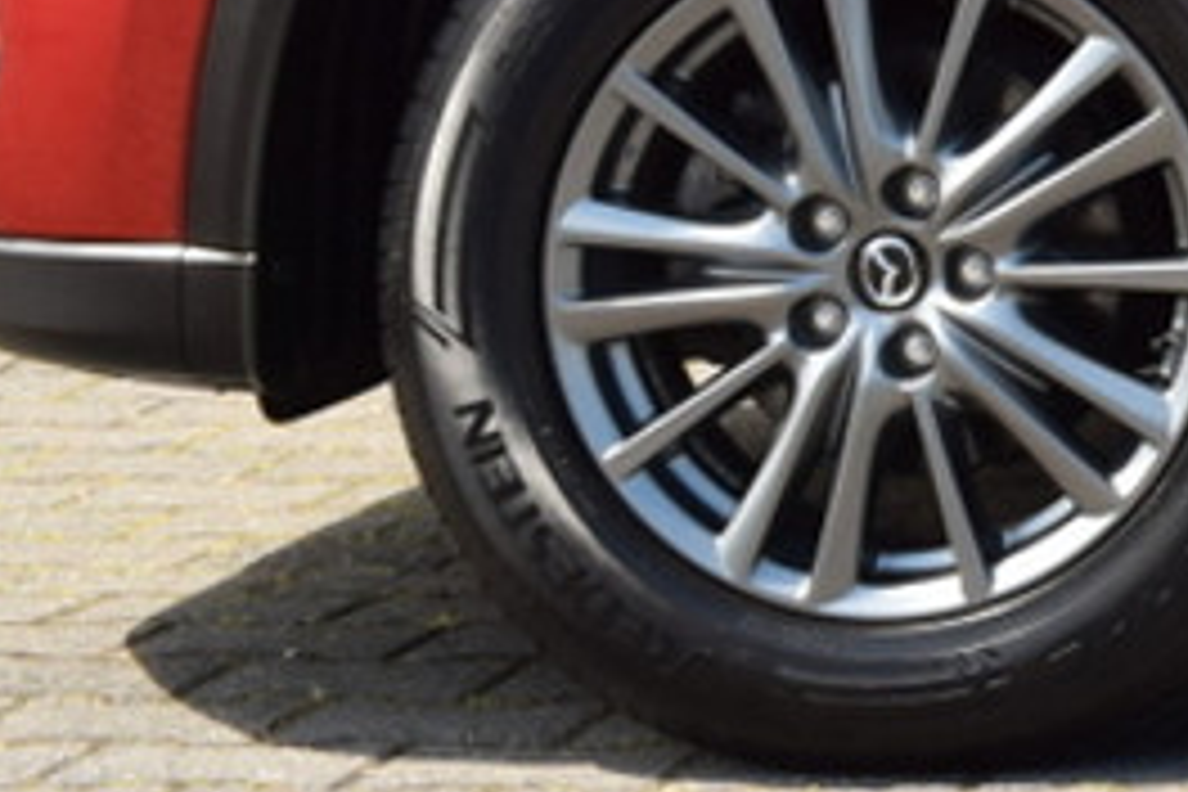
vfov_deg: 6.8
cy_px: -1141
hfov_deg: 9.6
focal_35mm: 191
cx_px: 2781
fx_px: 6303
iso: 250
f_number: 8
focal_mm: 24
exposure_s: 1/250
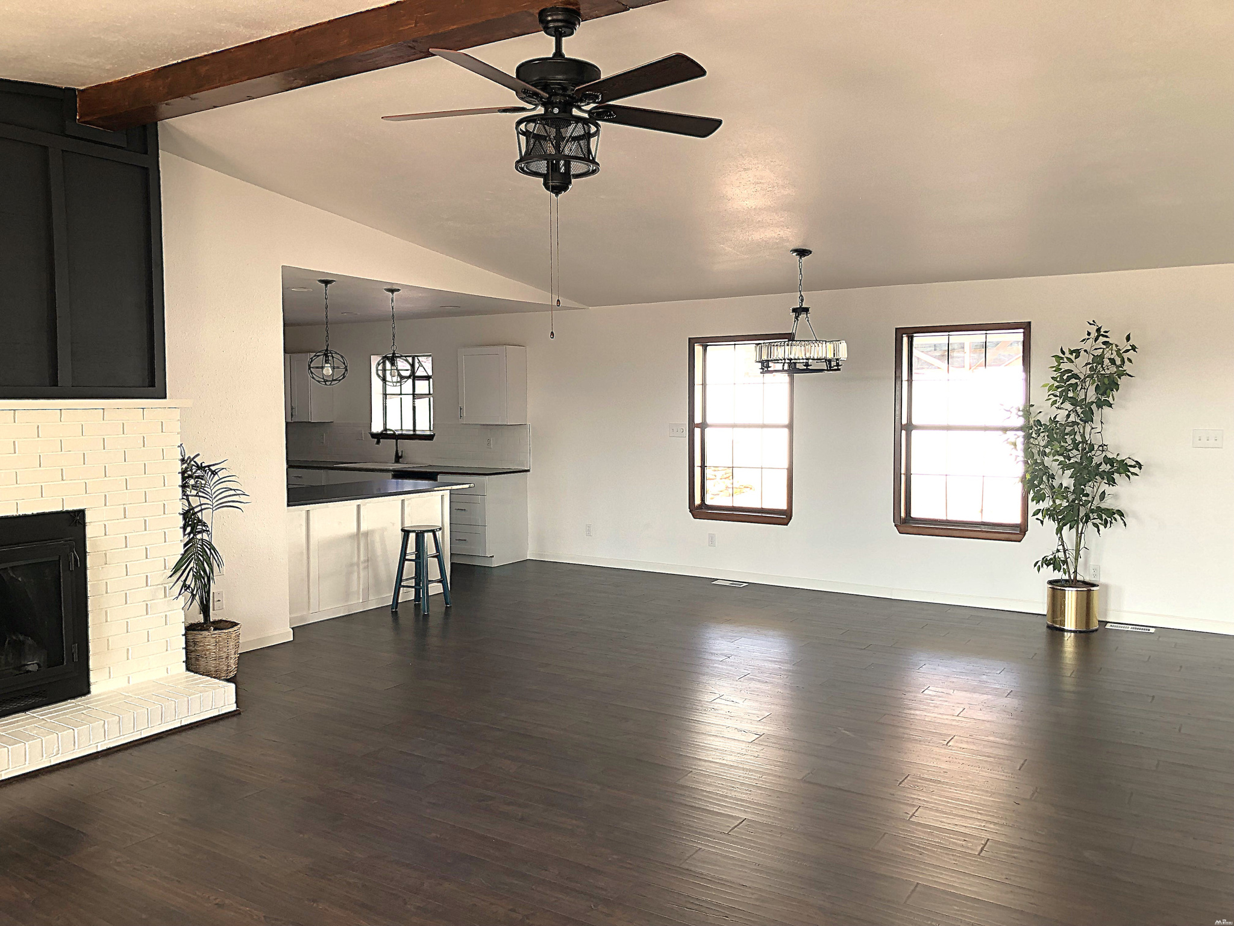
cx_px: 617
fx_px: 998
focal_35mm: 28
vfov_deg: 49.7
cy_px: 463
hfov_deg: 63.4
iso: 64
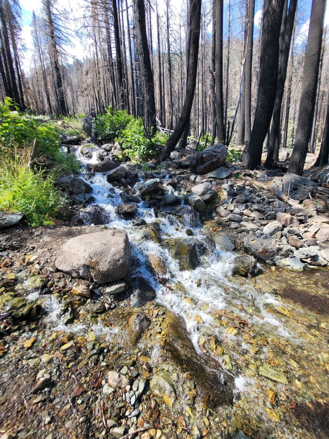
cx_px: 164
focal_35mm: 13
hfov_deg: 89.9
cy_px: 220
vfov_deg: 106.2
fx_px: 165
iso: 32
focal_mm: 1.74
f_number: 2.2
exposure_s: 1/278
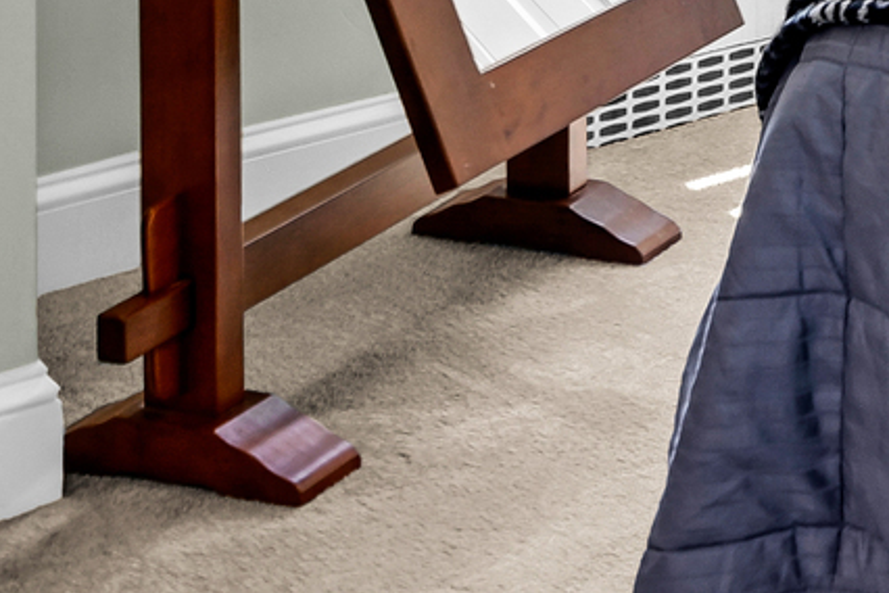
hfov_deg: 18.2
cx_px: 1292
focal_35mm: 101
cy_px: -727
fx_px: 2494
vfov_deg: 11.6
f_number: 8
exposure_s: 1/250
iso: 200
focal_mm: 14
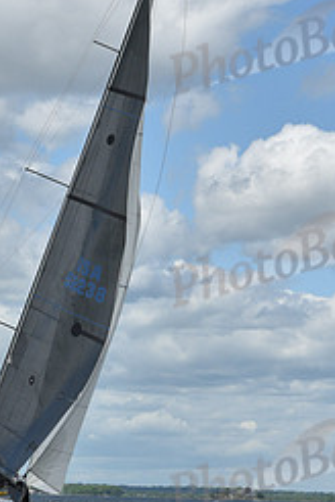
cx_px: 64
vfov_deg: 12.4
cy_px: 178
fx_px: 2303
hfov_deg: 8.3
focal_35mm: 165
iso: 320
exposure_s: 1/1250
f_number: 9
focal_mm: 70
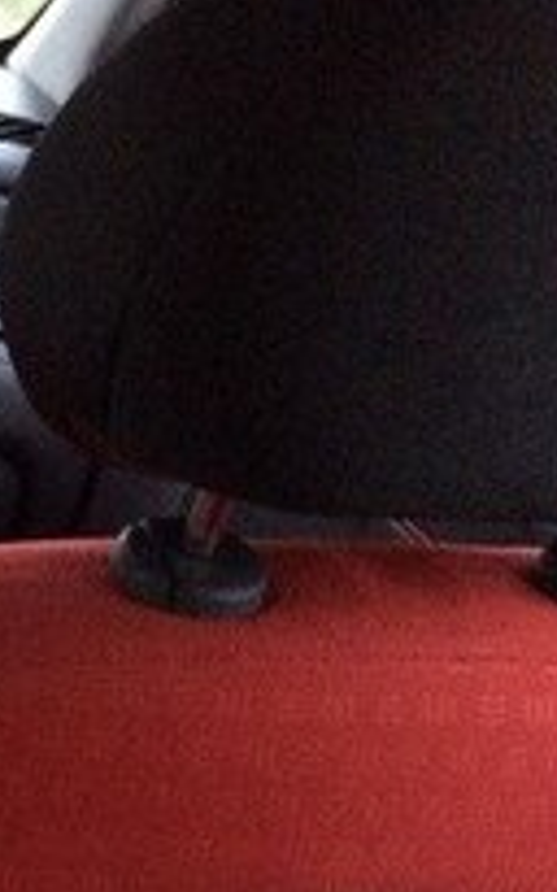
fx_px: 2406
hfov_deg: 11.2
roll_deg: -2.6
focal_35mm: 99
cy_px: 724
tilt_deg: -26.1
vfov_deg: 20.7
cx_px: -753
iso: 320
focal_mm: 4.15
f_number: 2.2
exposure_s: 1/25
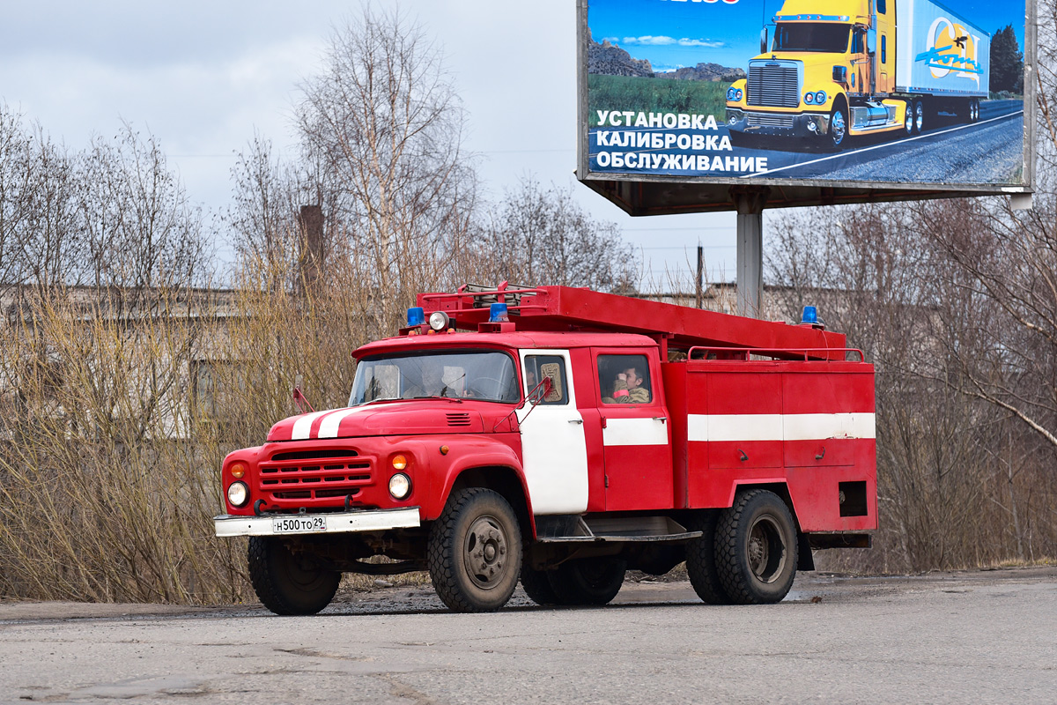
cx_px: 528
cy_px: 352
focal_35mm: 135
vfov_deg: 10.2
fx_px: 3963
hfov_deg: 15.2
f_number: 6.3
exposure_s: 1/1000
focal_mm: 135
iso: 640
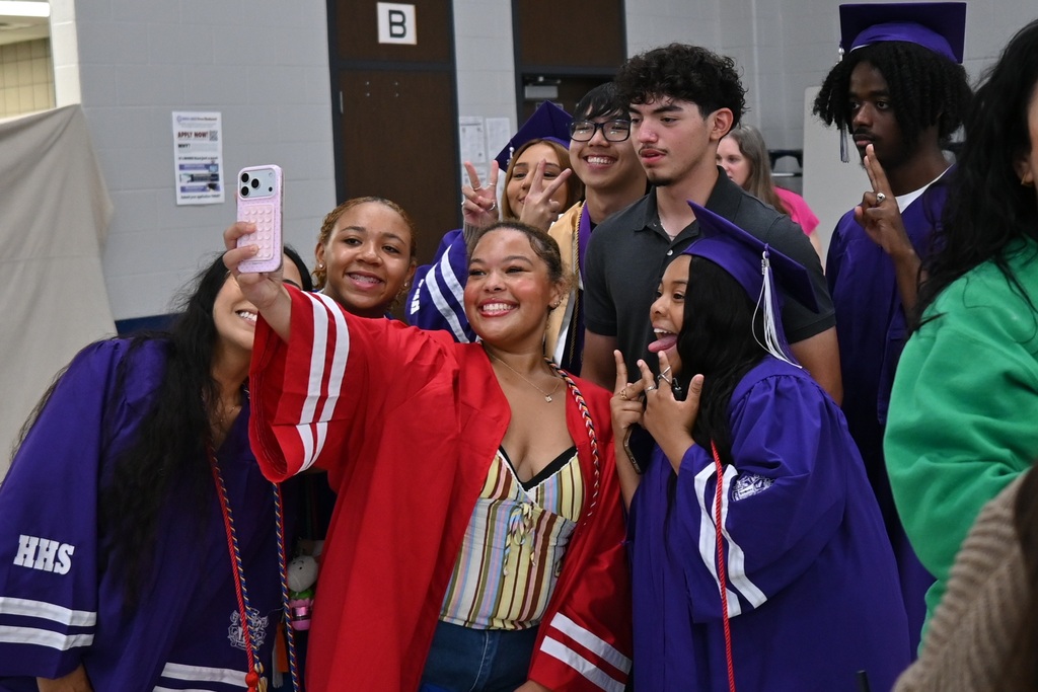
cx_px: 519
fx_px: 649
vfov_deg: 56.2
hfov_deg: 77.3
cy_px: 346
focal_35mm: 22
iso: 400
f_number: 1.7
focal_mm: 15
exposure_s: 1/161
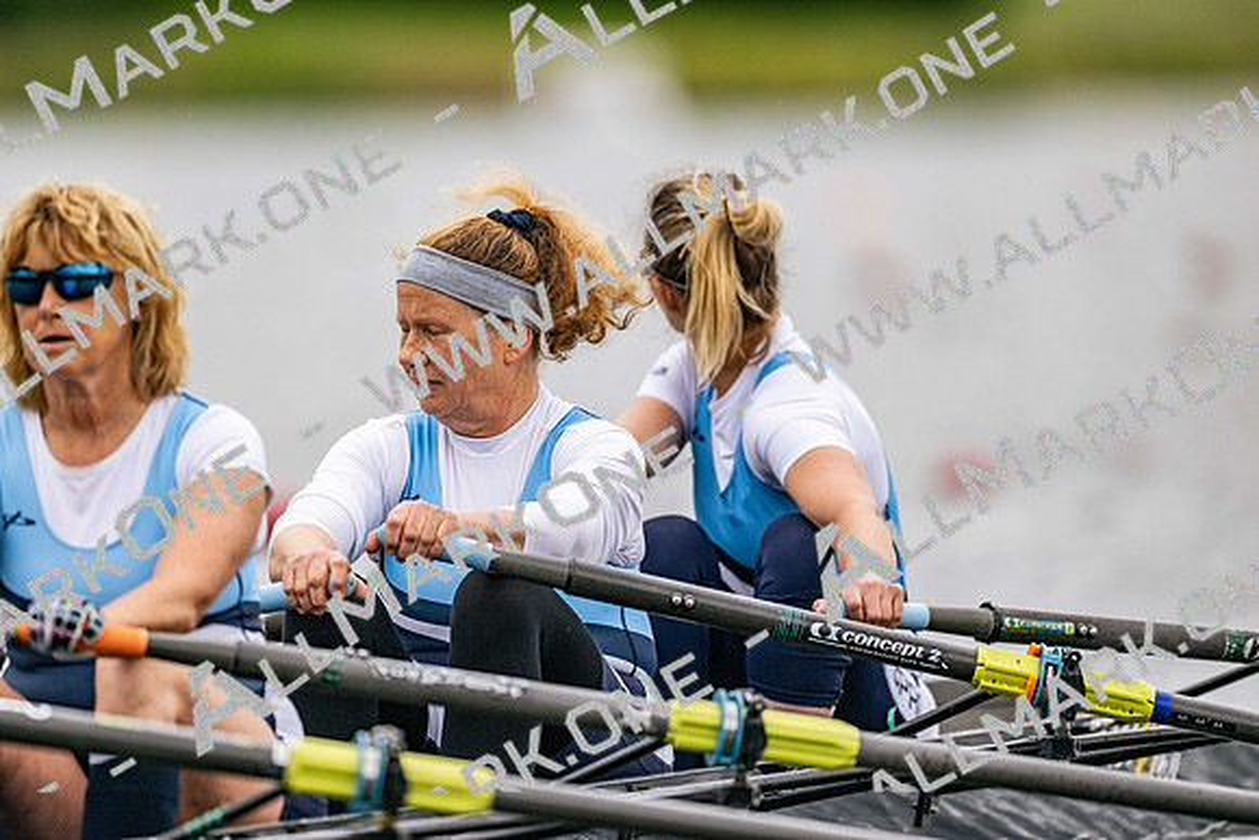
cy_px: 420
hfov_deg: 3.4
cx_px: 630
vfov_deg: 2.3
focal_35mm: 600
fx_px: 20987
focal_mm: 600
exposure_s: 1/2500
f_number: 4
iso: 450
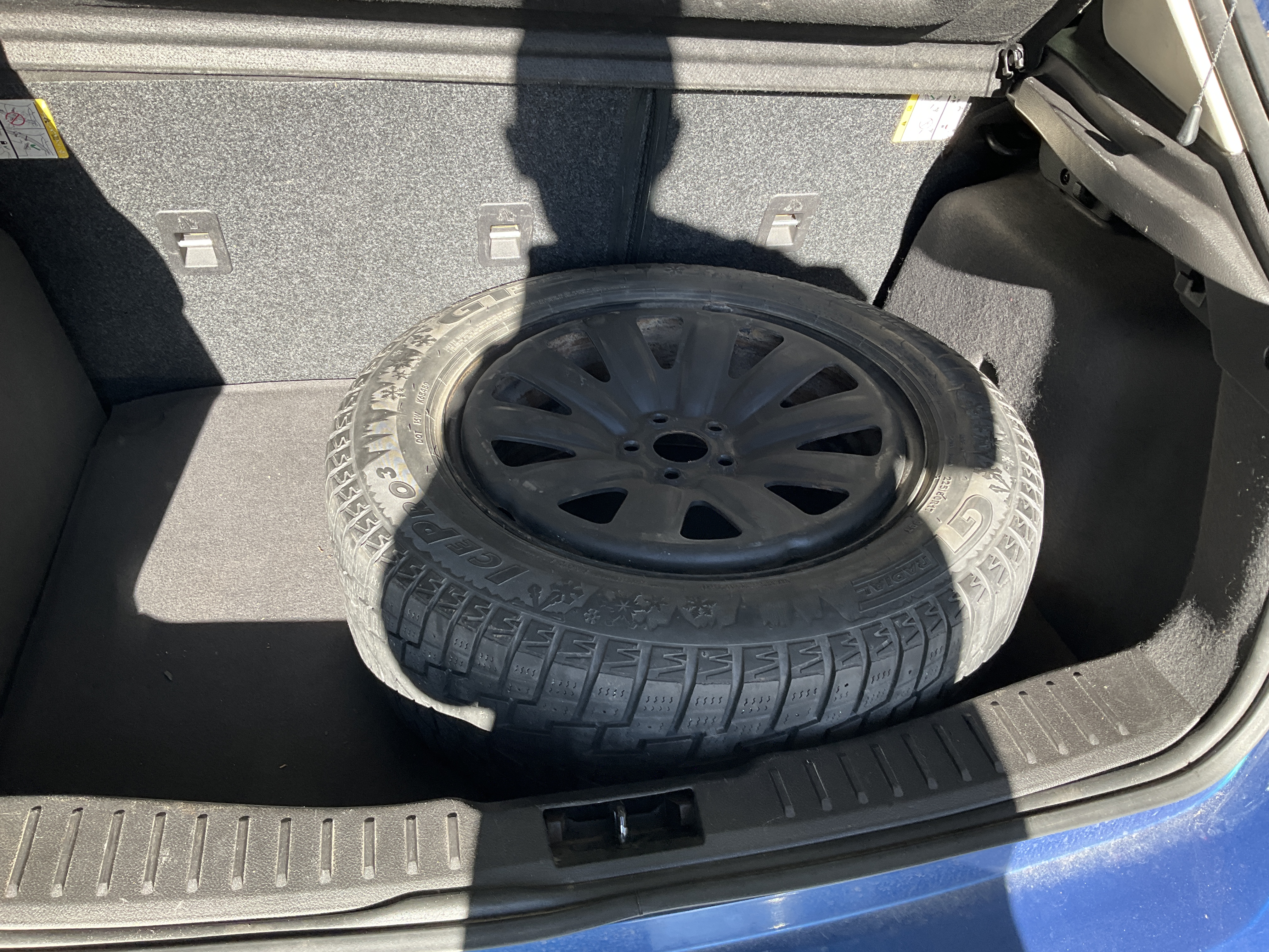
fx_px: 1063
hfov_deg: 61.7
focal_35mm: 29
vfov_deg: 48.2
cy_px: 476
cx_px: 634
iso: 25
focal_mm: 3
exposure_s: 1/137
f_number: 1.8
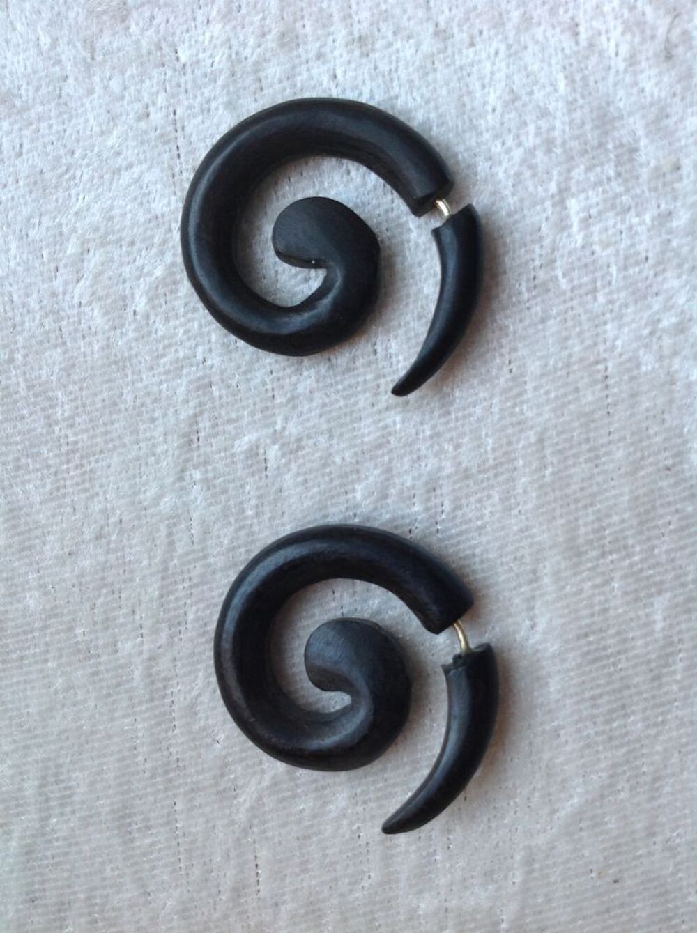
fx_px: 942
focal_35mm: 35
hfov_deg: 40.6
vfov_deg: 52.7
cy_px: 466
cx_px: 348
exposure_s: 1/60
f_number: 2.4
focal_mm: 4.28
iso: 64
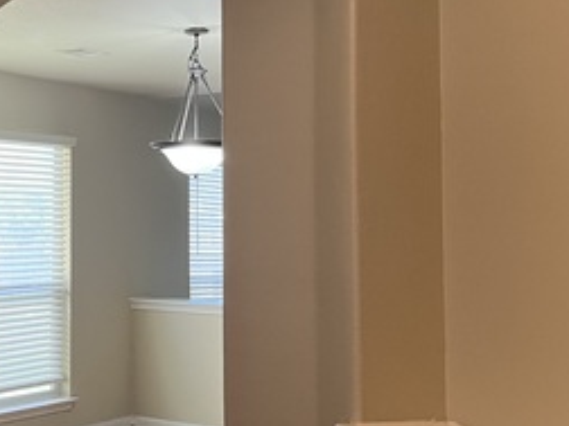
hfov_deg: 27.8
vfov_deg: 22.2
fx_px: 1085
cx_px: 7
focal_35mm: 66
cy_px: 160
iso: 100
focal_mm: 5.1
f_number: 1.6
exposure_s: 1/60
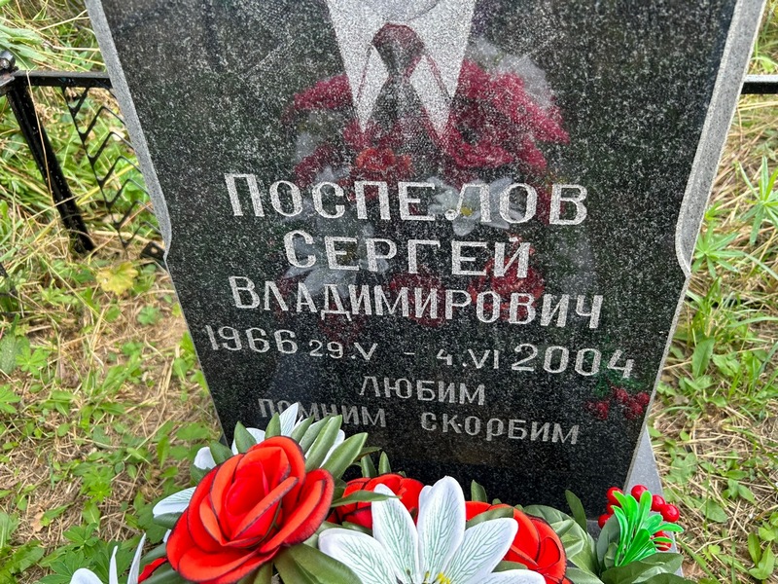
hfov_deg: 67.3
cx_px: 389
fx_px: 584
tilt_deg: -33.4
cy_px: 292
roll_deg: +2.3
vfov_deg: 53.1
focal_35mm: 26
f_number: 1.5
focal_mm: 5.7
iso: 50
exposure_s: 1/302
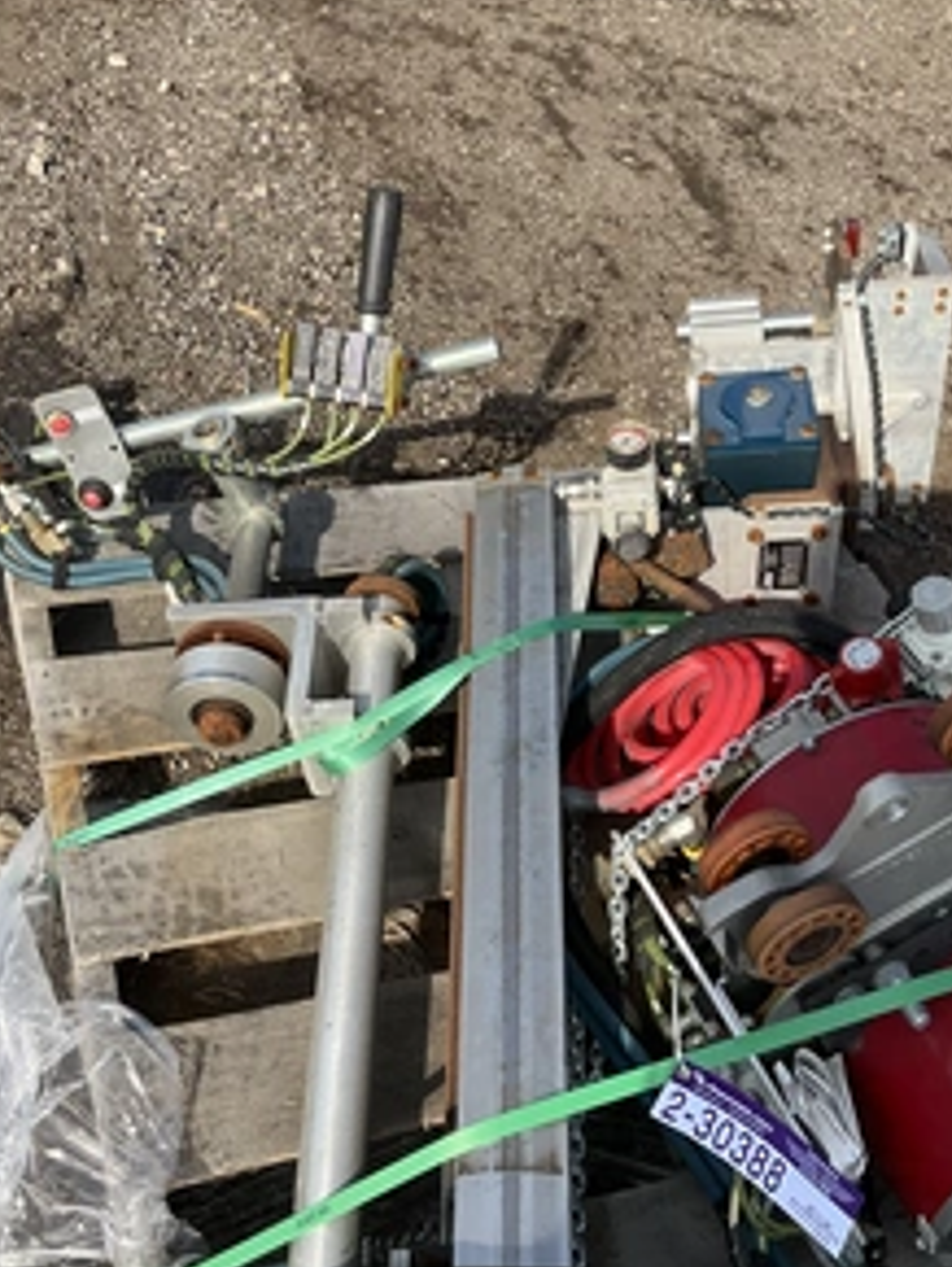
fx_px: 1465
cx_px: 428
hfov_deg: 36.0
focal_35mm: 40
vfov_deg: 46.8
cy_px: 629
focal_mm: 3
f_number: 1.8
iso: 25
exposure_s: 1/1250
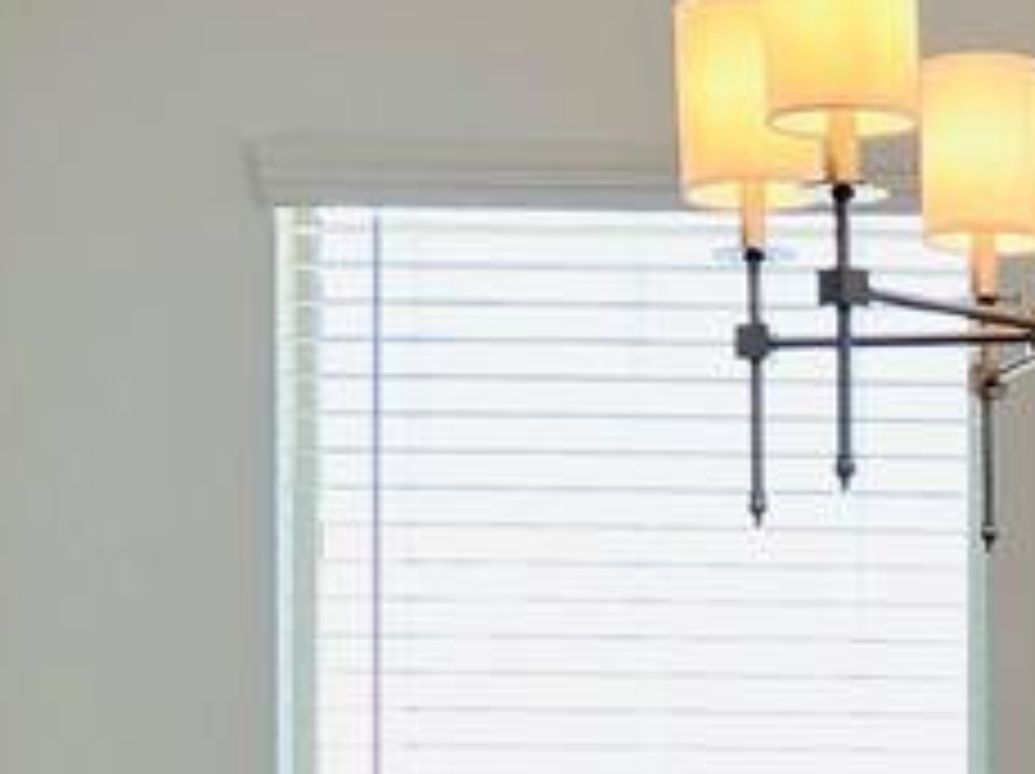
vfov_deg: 12.4
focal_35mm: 116
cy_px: 990
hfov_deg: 16.3
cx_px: 1246
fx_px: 3465
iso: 50
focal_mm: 5.7
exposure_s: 1/194
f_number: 1.5
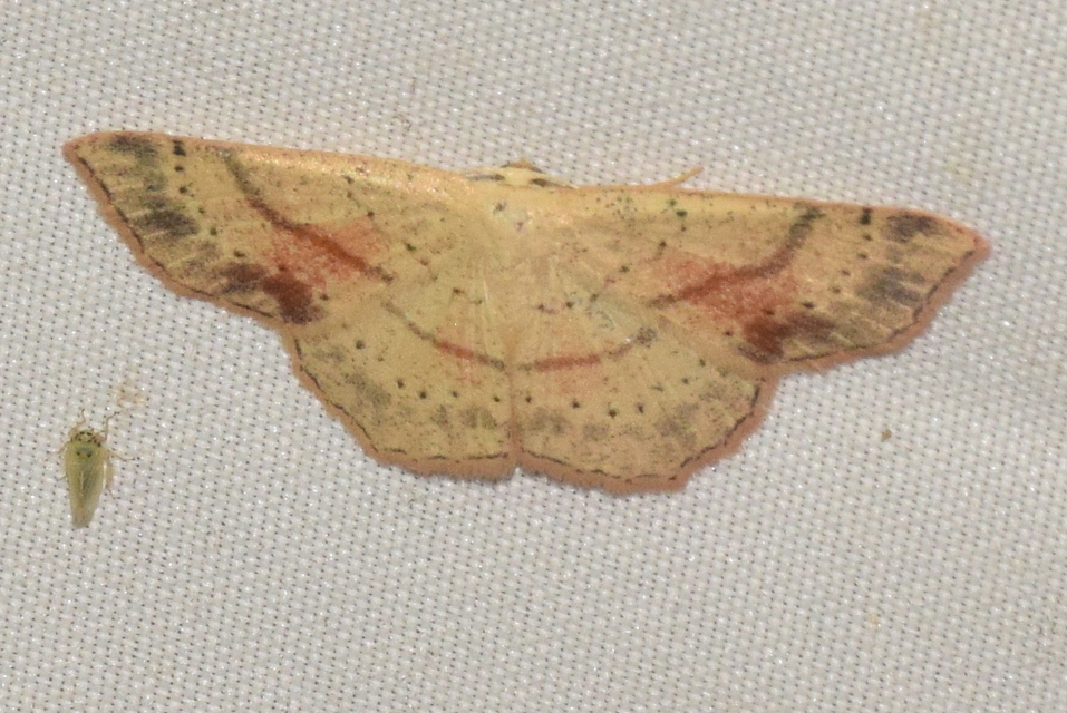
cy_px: 356
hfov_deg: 9.8
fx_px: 6230
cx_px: 534
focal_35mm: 210
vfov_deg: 6.6
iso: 1000
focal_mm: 140
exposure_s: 1/200
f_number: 16
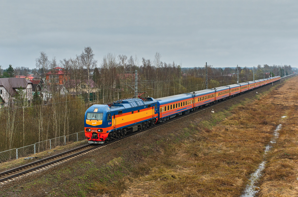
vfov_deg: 26.9
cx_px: 149
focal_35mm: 50
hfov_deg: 39.7
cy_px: 98
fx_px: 413
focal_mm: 50
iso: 800
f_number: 5.6
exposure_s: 1/400
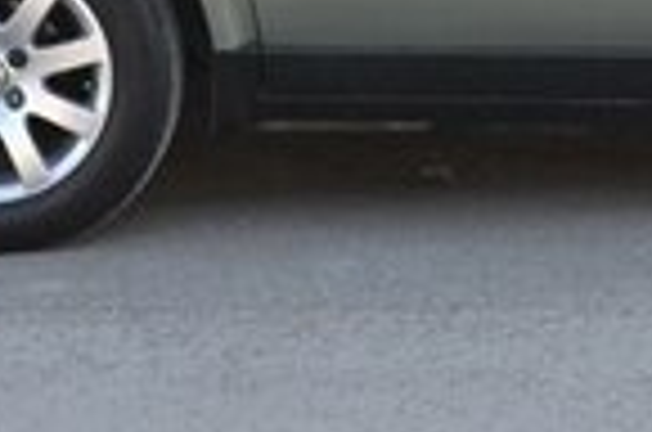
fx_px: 3958
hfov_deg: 9.3
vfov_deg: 6.2
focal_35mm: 219
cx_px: 769
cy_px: -189
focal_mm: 32
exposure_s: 1/125
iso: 180
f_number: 5.6
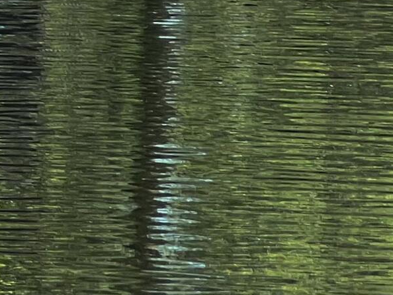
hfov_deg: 5.0
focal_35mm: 389
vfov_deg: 3.8
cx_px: -333
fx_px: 4415
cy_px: -334
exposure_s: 1/170
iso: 32
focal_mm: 9
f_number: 2.8
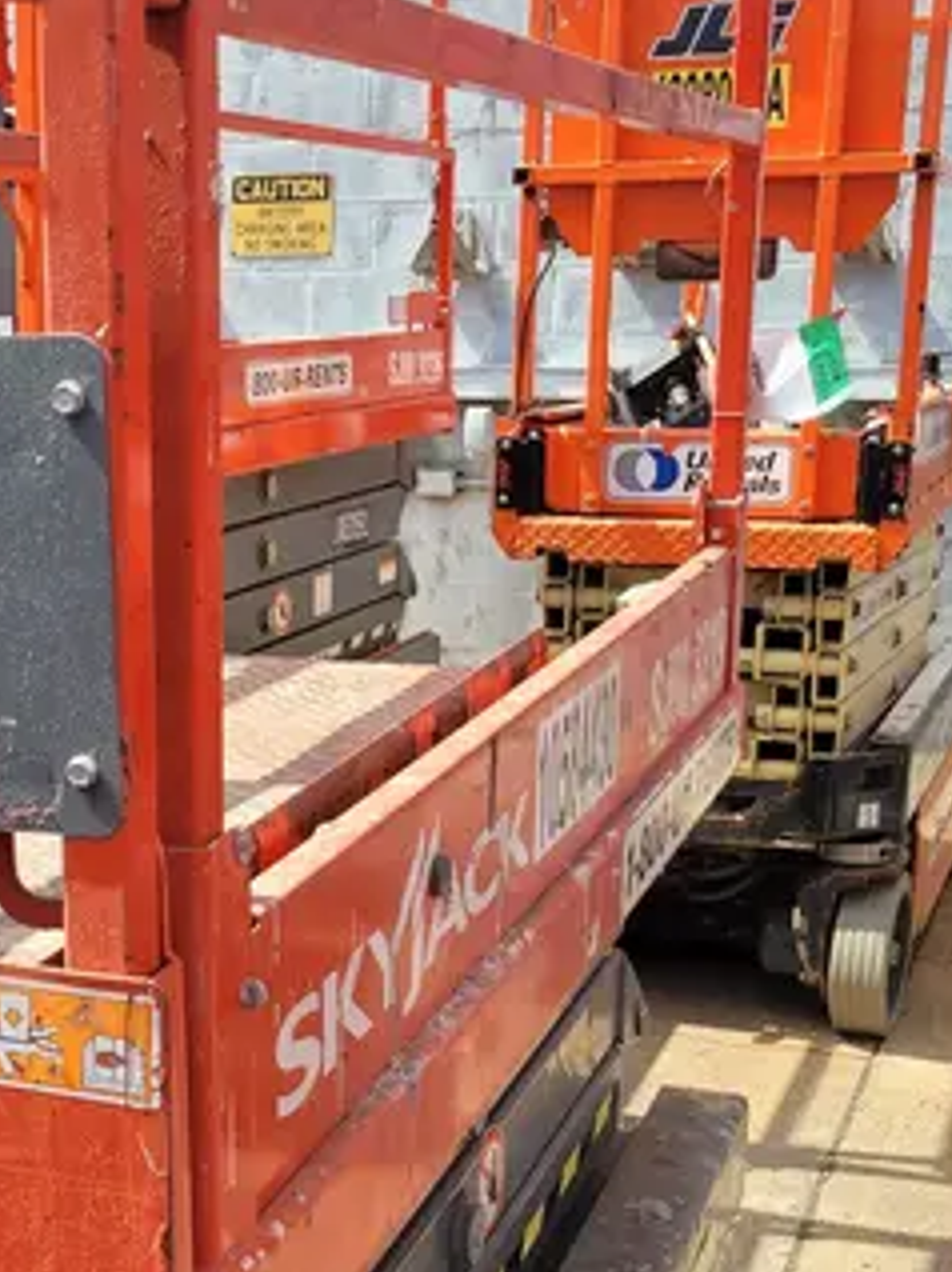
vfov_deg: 31.8
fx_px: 2203
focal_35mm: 60
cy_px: 886
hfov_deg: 23.8
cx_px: 124
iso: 40
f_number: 1.8
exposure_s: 1/1160
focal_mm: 5.4
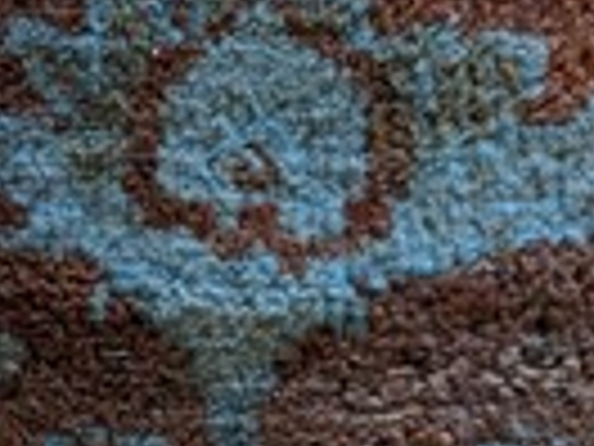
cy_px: -266
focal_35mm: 73
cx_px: 290
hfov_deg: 26.7
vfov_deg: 17.6
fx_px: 1253
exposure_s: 1/44.7
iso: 2212
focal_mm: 6.81
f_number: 1.85
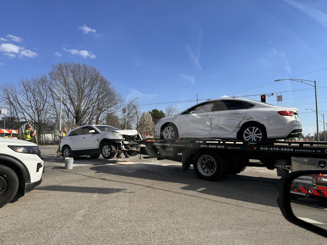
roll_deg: -0.2
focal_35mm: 24
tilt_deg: +0.6
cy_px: 122
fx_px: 227
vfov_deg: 56.8
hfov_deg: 71.6
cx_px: 164
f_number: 1.78
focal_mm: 6.76
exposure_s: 1/4950
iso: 80
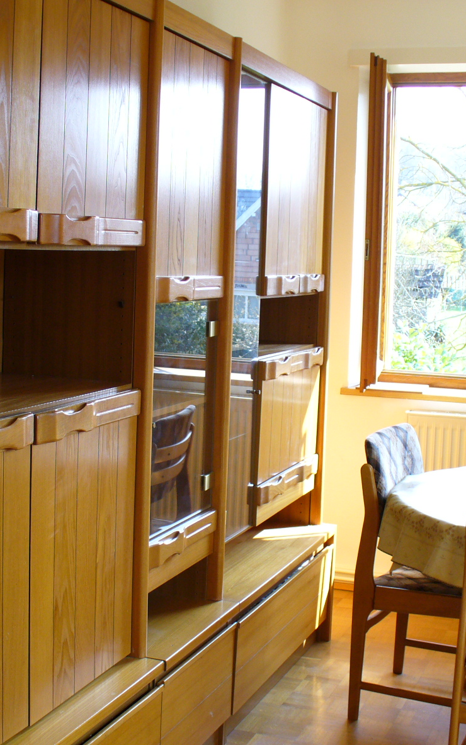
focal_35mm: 53
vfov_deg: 38.2
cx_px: 210
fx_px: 1077
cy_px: 375
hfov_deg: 24.4
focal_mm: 6.1
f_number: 2.8
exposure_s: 1/100
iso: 80
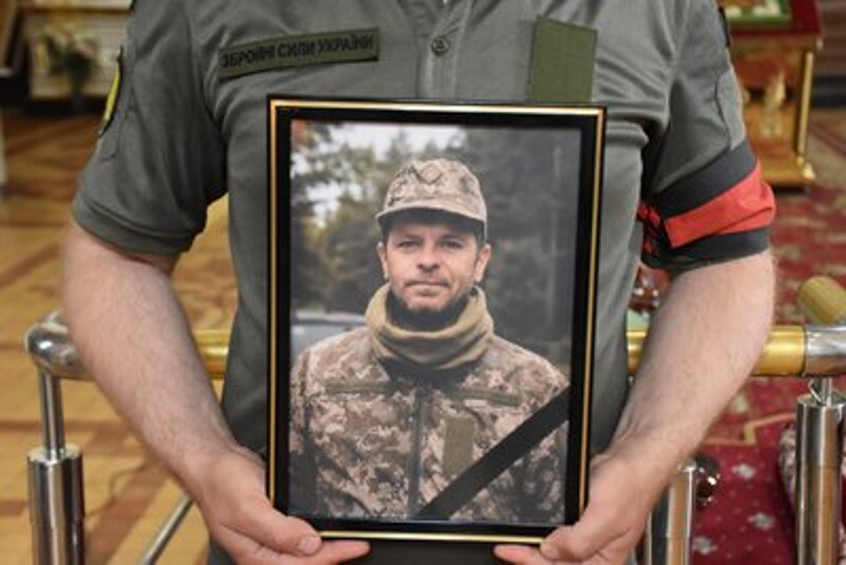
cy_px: 282
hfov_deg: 33.4
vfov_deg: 22.6
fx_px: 1410
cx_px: 423
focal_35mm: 60
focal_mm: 40
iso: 5000
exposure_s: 1/60
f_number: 4.5
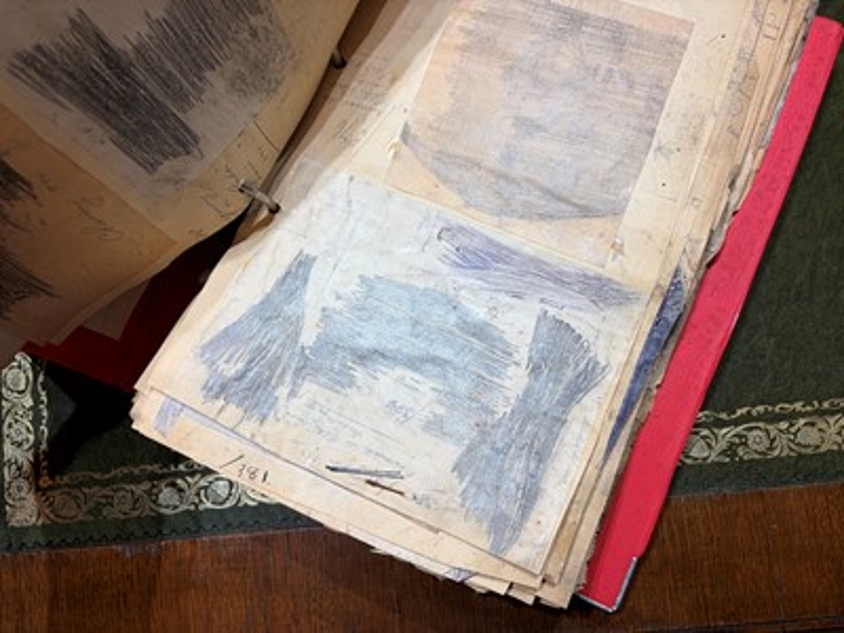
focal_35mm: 26
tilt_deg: -82.0
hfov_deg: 67.3
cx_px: 422
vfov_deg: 53.1
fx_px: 634
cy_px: 316
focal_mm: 5.96
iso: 80
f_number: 1.6
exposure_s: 1/100
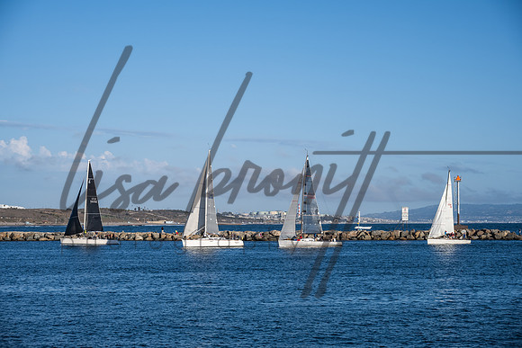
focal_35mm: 74
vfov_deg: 18.4
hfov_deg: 27.3
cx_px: 261
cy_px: 174
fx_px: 1073
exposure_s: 1/2000
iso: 320
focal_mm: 74
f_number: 6.3
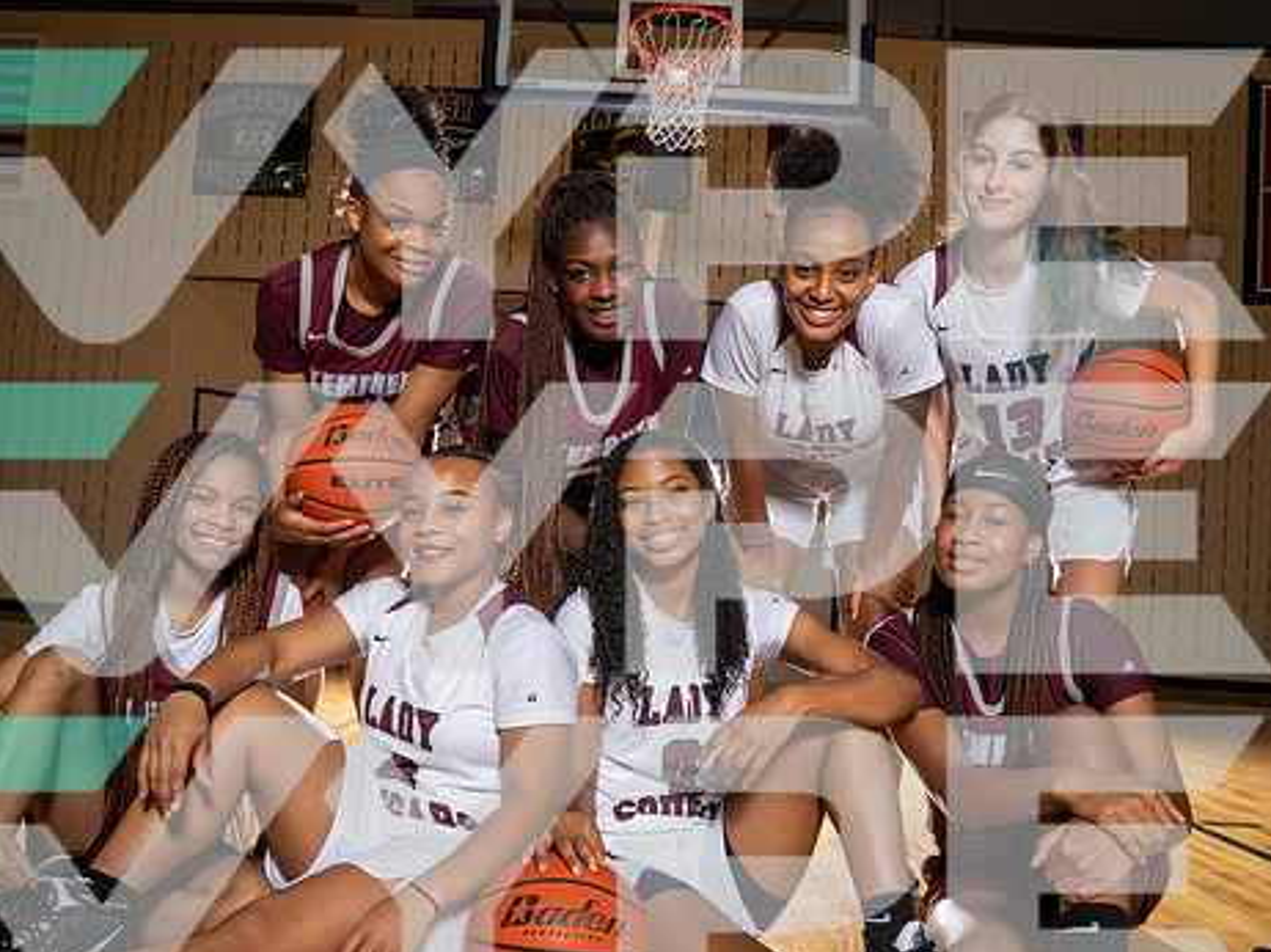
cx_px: 572
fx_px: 1064
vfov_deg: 48.1
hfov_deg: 61.6
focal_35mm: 29
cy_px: 530
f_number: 8
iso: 640
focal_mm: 24
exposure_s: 1/250
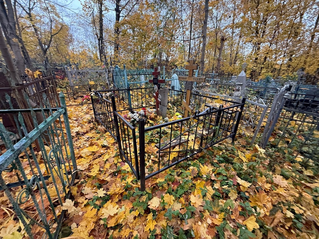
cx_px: 160
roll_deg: -3.4
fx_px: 129
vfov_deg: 85.7
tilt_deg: -25.3
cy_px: 120
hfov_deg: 102.1
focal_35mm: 14
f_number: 2.2
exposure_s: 1/99
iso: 125
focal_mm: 2.22
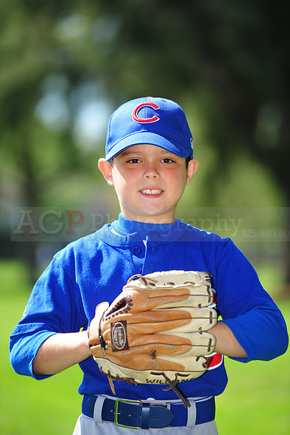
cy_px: 218
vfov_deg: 10.3
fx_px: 2419
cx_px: 145
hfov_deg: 6.9
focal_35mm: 200
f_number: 4.5
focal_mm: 200
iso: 200
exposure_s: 1/640
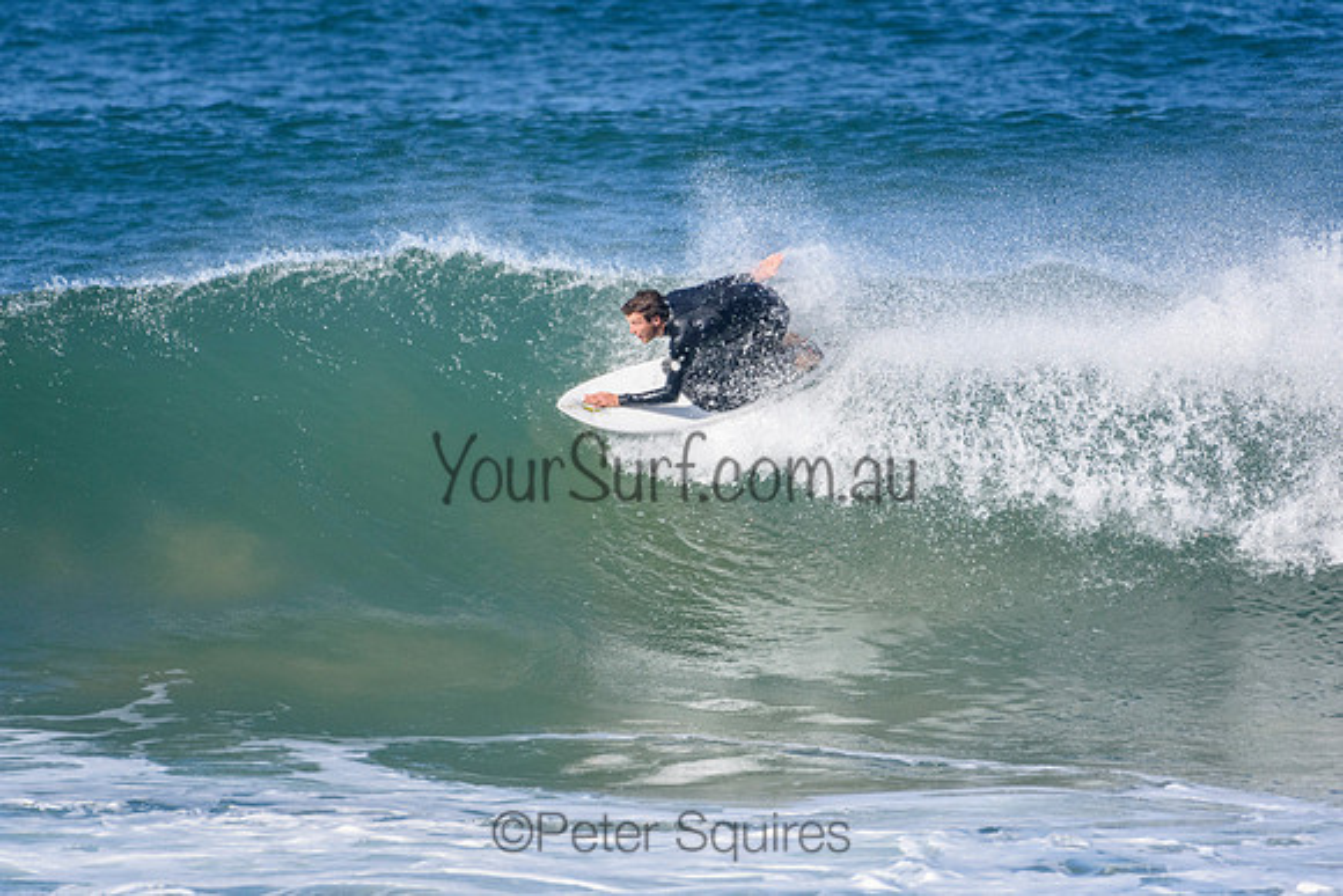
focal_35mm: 750
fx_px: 27988
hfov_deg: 2.7
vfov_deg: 1.8
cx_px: 672
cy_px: 448
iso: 800
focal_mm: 500
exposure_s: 1/4000
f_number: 5.6
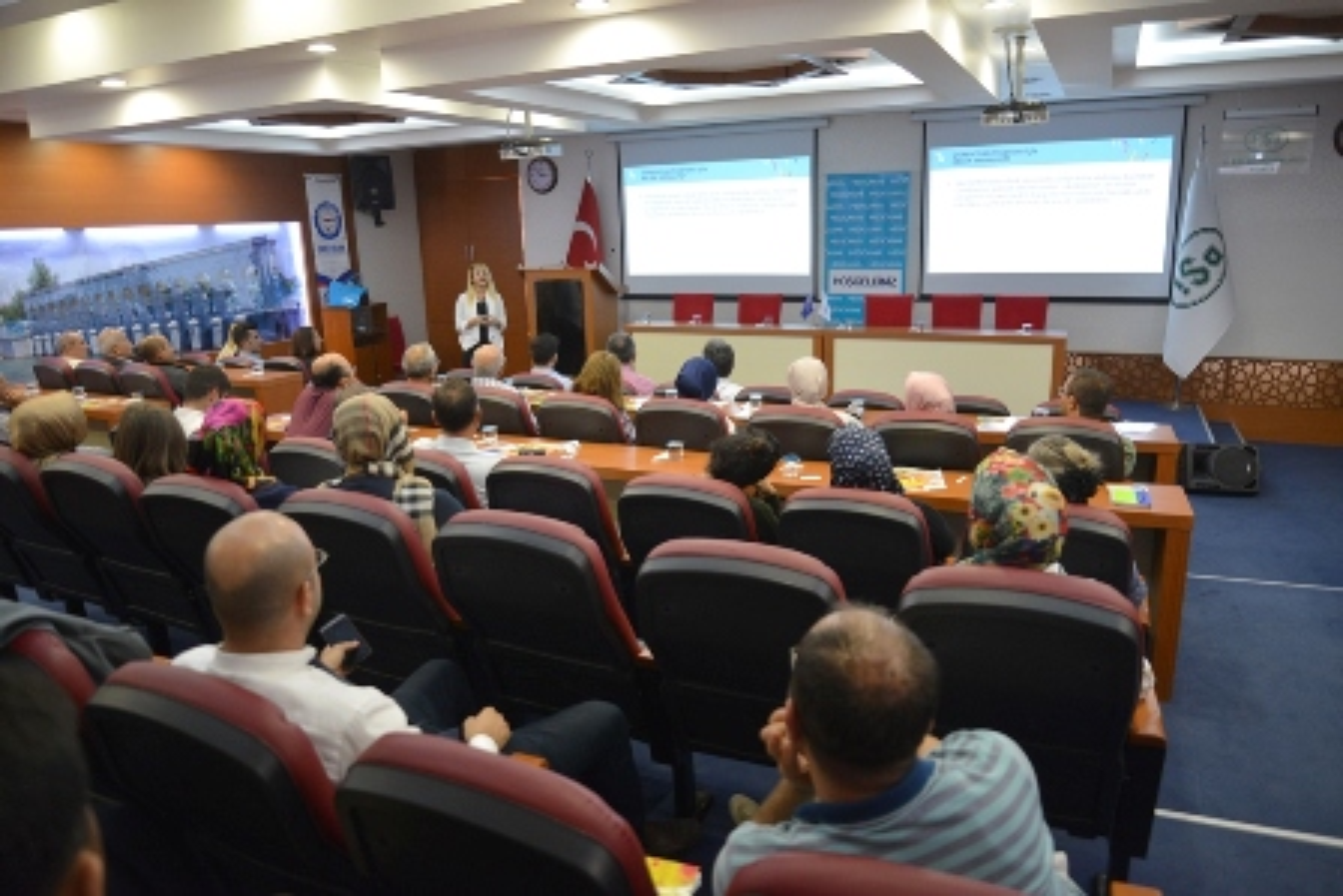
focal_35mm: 24
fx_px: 896
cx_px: 672
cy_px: 448
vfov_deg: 53.2
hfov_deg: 73.7
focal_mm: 24
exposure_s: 1/60
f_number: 3.5
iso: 1100
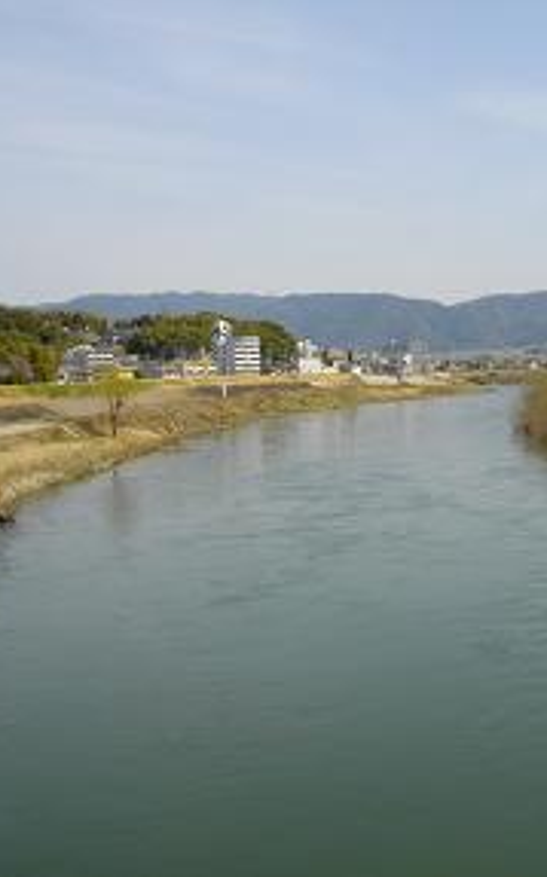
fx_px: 1099
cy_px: 440
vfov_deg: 43.5
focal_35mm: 46
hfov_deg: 27.2
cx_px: 463
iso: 100
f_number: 5.5
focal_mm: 5.7
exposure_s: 1/500
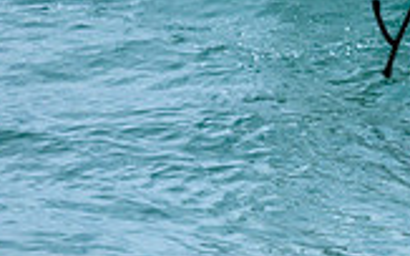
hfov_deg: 0.6
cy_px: -3
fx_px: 39949
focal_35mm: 3574
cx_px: 512
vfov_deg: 0.4
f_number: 6.3
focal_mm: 800
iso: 640
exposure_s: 1/3200
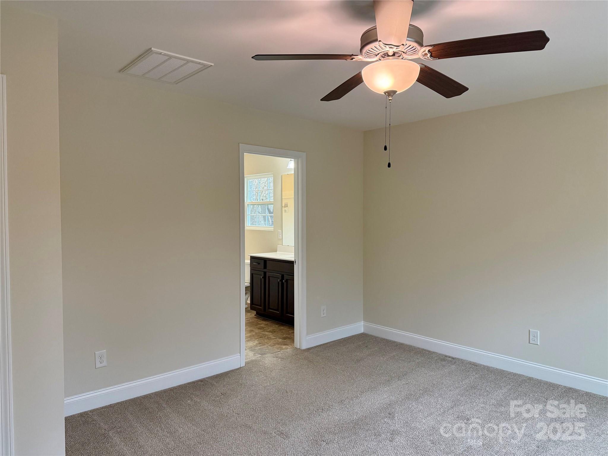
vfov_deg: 56.8
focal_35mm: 24
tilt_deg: -2.3
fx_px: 422
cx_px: 304
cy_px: 228
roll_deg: -0.1
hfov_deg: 71.6
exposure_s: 1/120
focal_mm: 6.76
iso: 250
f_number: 1.78
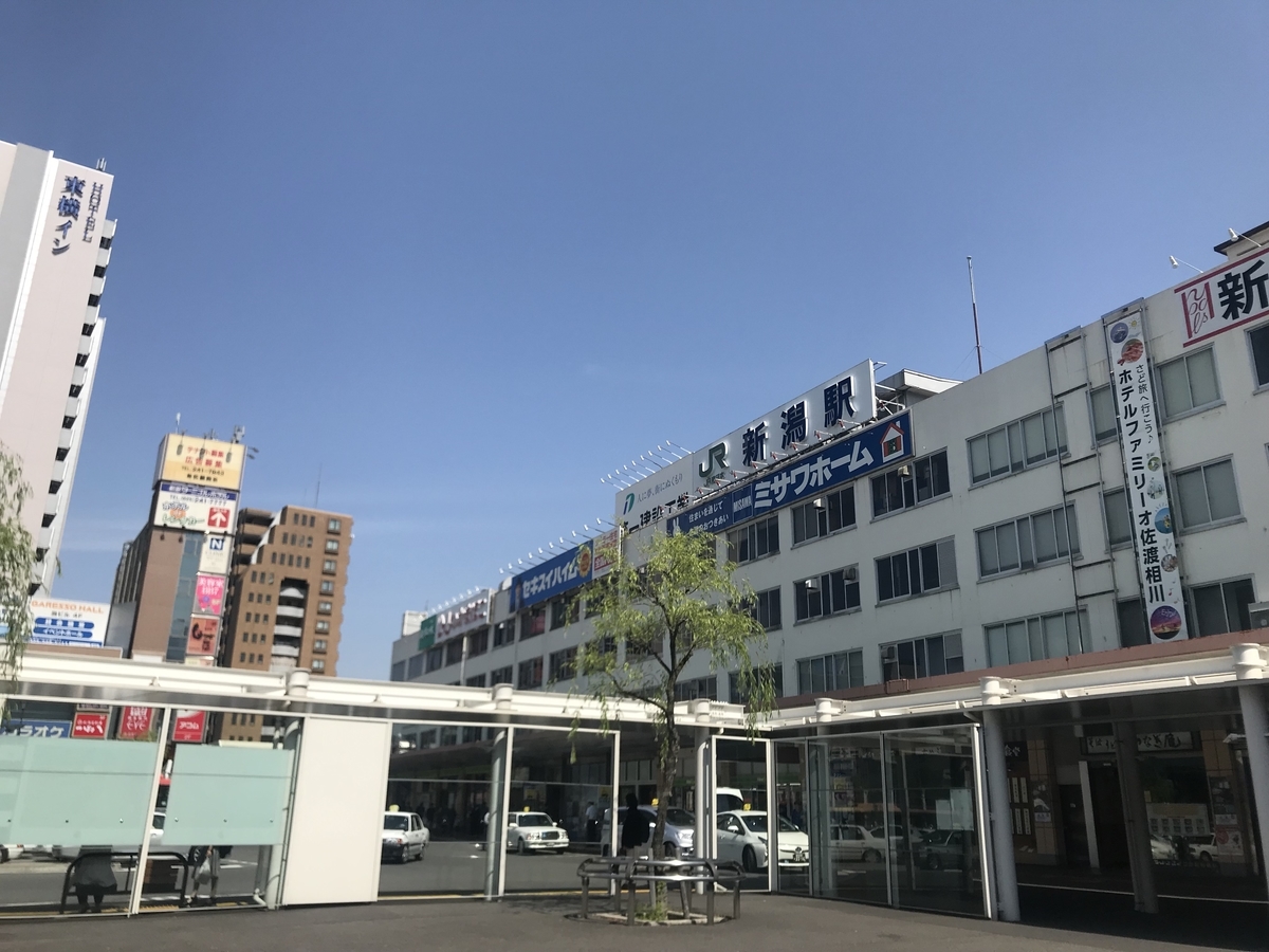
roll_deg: -0.8
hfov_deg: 63.4
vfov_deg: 49.7
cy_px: 476
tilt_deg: +19.4
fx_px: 1026
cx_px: 634
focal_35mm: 28
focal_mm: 3.99
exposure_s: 1/3096
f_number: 1.8
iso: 20
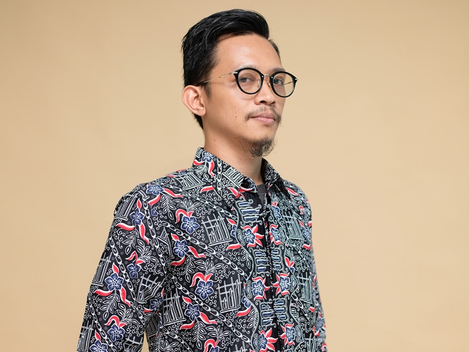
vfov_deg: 19.1
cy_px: 236
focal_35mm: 77
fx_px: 1044
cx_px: 234
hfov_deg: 25.3
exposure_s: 1/160
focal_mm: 35
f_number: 2.2
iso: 400
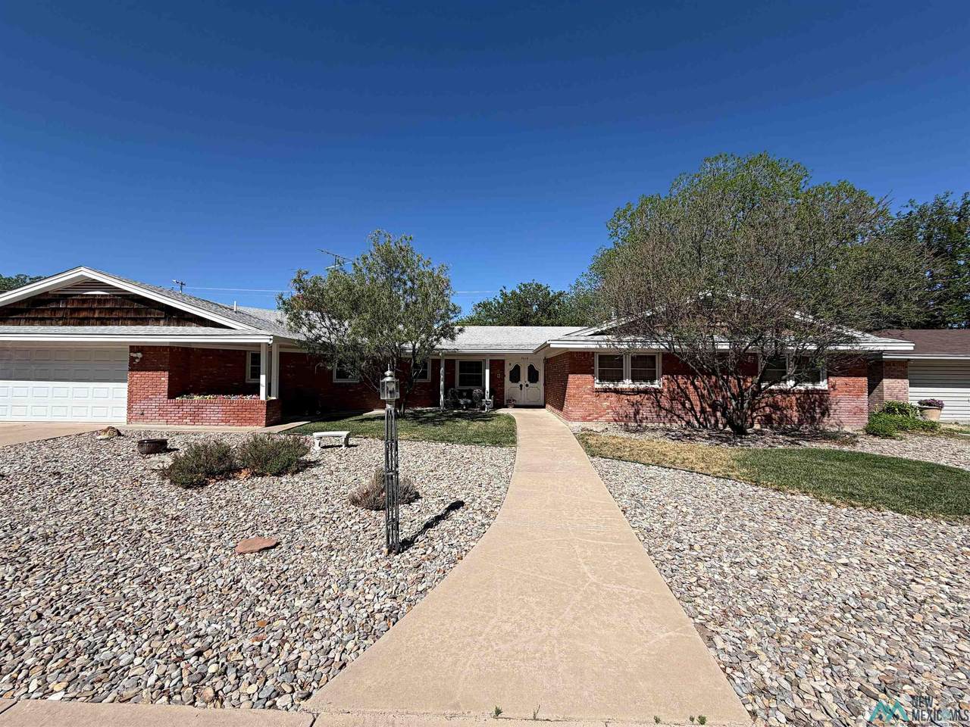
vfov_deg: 85.7
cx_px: 485
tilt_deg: +2.4
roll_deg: +0.1
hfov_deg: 102.1
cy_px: 364
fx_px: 392
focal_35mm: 14
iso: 20
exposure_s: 1/1105
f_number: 2.2
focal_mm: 2.22
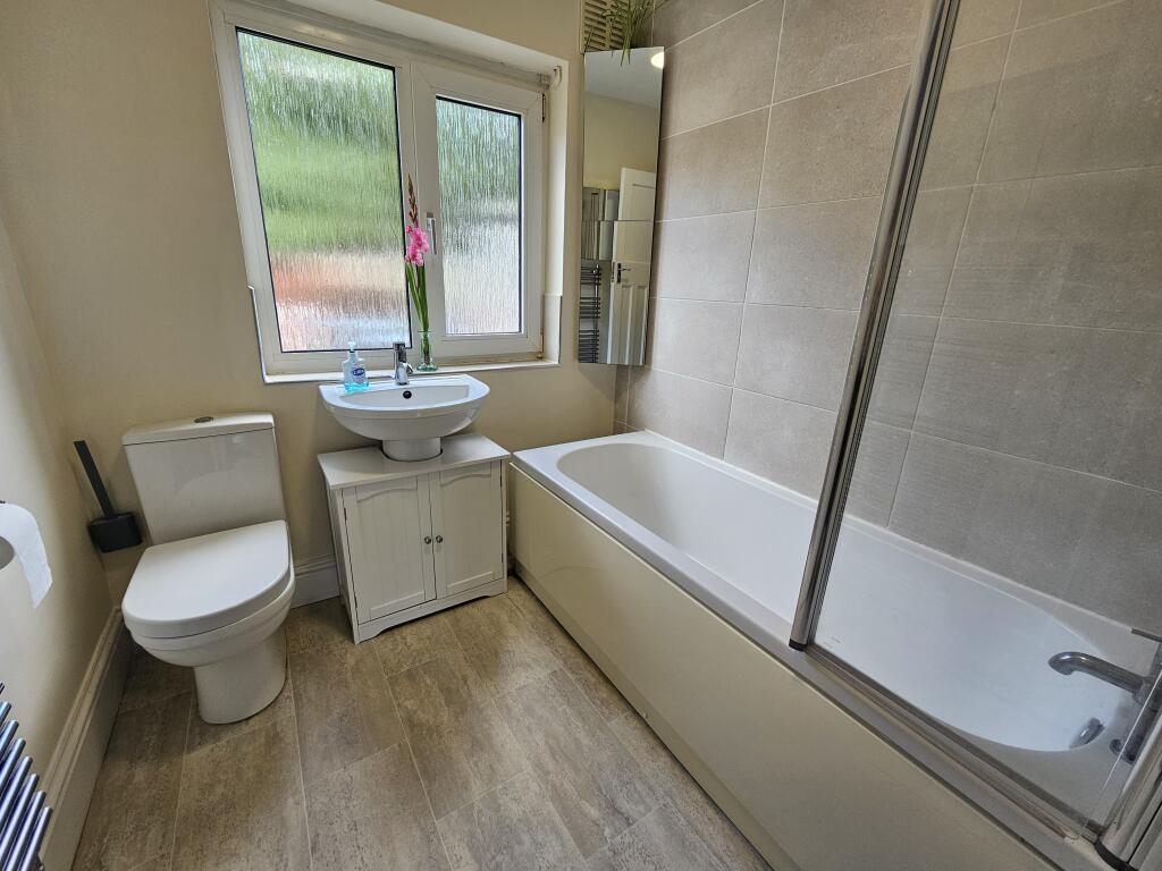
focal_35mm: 13
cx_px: 581
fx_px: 436
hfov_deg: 106.2
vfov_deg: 89.9
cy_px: 436
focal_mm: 2.2
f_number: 2.2
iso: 64
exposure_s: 1/50
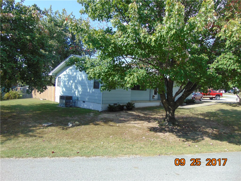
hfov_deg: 69.4
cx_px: 120
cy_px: 90
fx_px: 174
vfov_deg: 54.9
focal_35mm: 25
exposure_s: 1/640
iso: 80
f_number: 3
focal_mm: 4.5
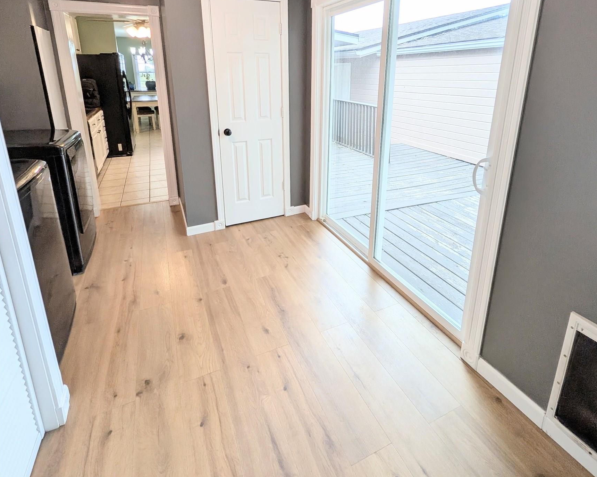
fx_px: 300
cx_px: 298
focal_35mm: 17
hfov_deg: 89.6
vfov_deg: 74.7
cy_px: 162
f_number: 2.2
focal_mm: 1.54
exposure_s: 1/60
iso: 31
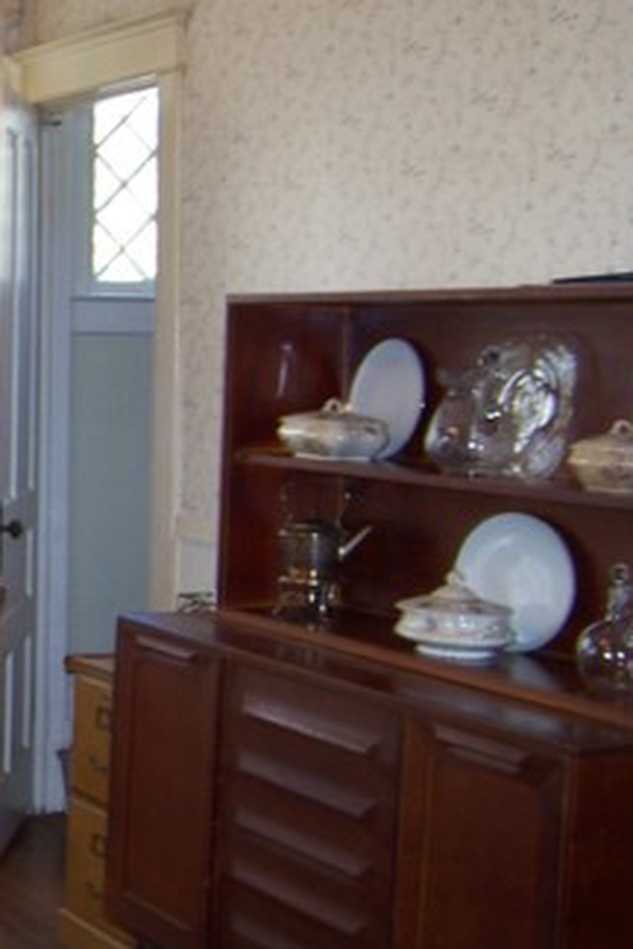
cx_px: -220
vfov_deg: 27.3
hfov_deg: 17.2
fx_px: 1952
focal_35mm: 74
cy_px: 463
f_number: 2.8
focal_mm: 5.85
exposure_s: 1/30
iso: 80
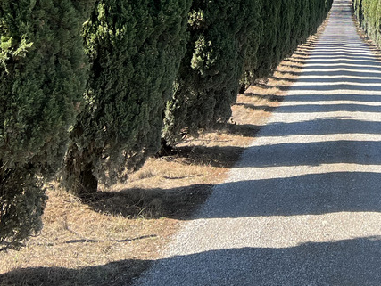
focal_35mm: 73
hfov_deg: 25.8
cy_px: -51
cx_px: 340
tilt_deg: +3.8
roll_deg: -2.5
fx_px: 804
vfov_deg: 19.1
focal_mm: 5.7
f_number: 1.5
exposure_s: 1/1377
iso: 50
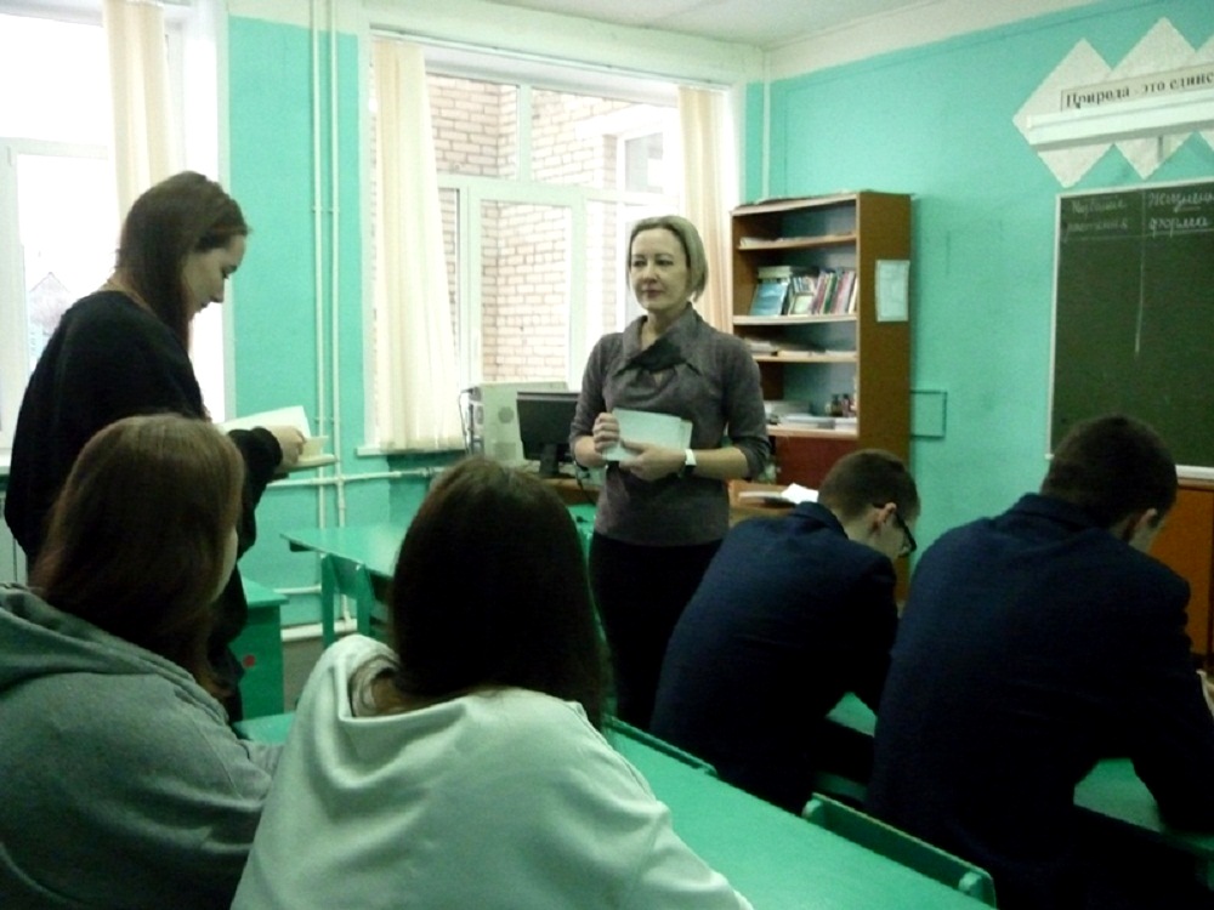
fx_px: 1157
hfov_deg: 55.4
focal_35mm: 33
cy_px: 455
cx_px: 607
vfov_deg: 42.9
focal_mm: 5.5
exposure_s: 1/40
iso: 800
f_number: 2.8
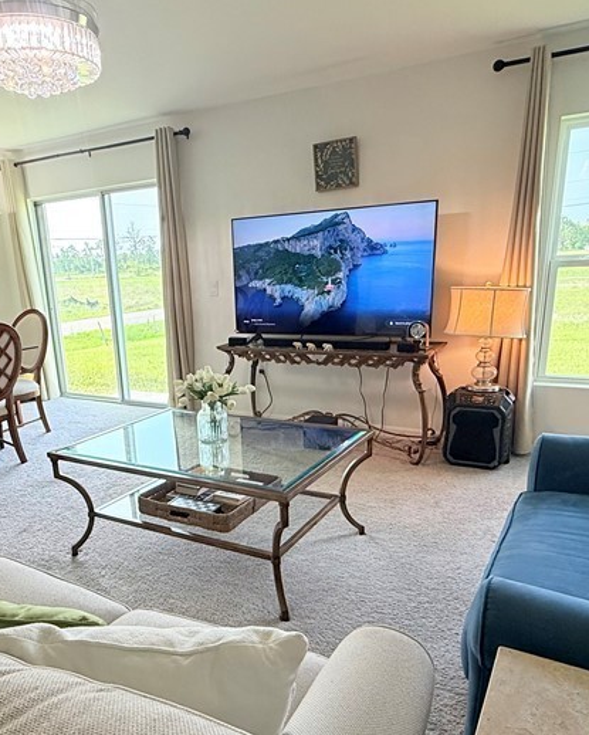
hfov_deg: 52.7
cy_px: 440
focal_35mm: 27
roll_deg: +2.9
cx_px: 227
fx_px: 588
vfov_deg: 63.5
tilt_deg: -16.3
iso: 125
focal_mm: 2.22
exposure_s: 1/120
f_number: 2.2
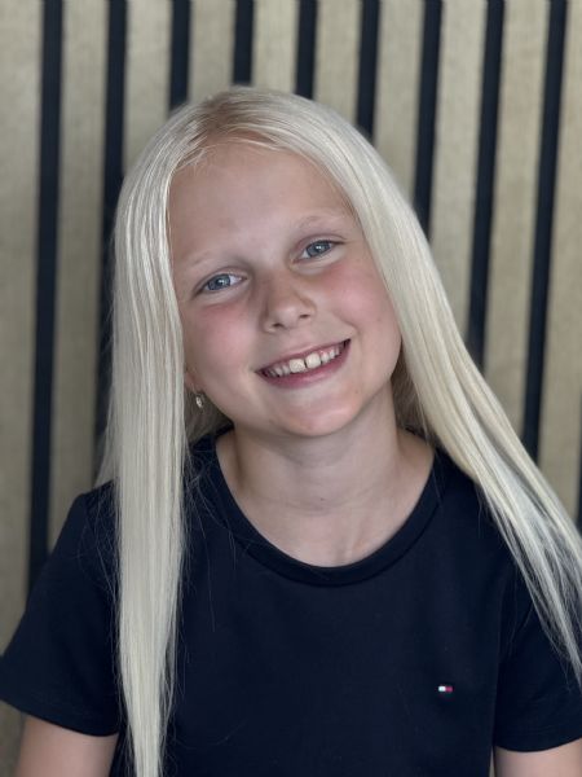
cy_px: 388
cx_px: 291
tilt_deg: -9.9
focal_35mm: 120
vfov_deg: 16.4
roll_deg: -3.4
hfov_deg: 12.3
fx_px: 2690
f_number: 2.8
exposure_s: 1/100
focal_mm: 15.66
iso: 160
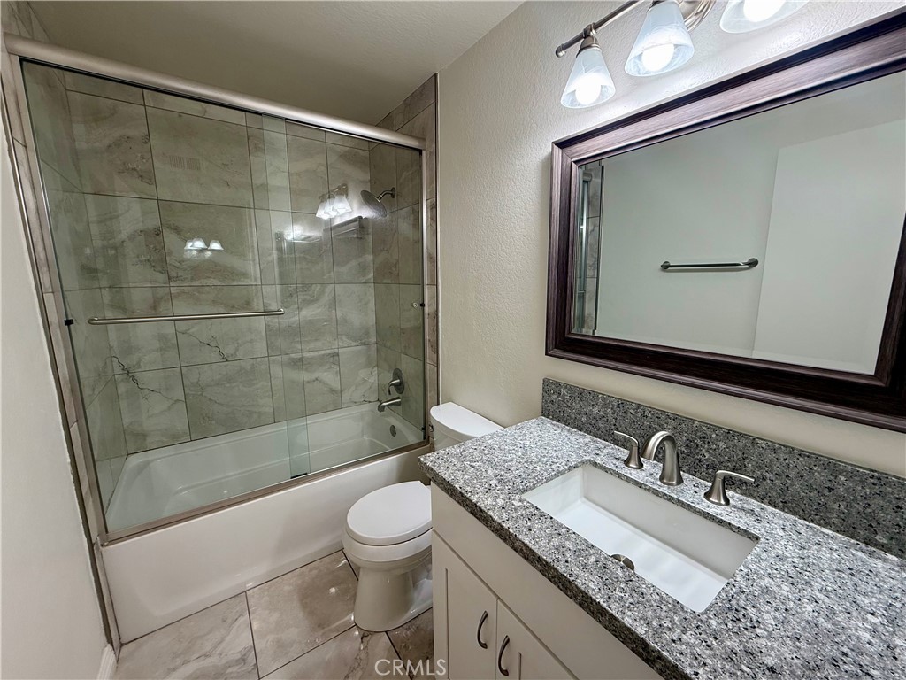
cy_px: 340
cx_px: 453
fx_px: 366
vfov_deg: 85.7
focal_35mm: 14
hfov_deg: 102.1
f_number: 2.2
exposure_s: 1/120
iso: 100
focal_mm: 2.22
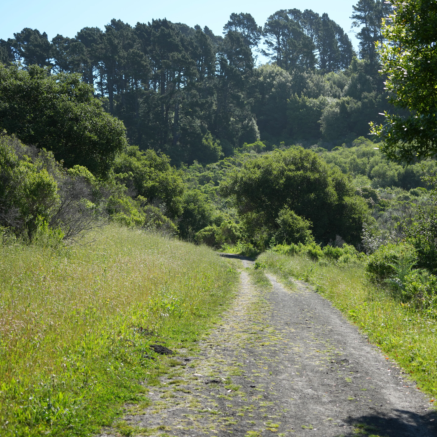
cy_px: 218
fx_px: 914
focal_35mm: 64
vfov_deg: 26.9
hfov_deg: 26.9
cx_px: 253
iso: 320
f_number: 4.5
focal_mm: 50
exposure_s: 1/1000
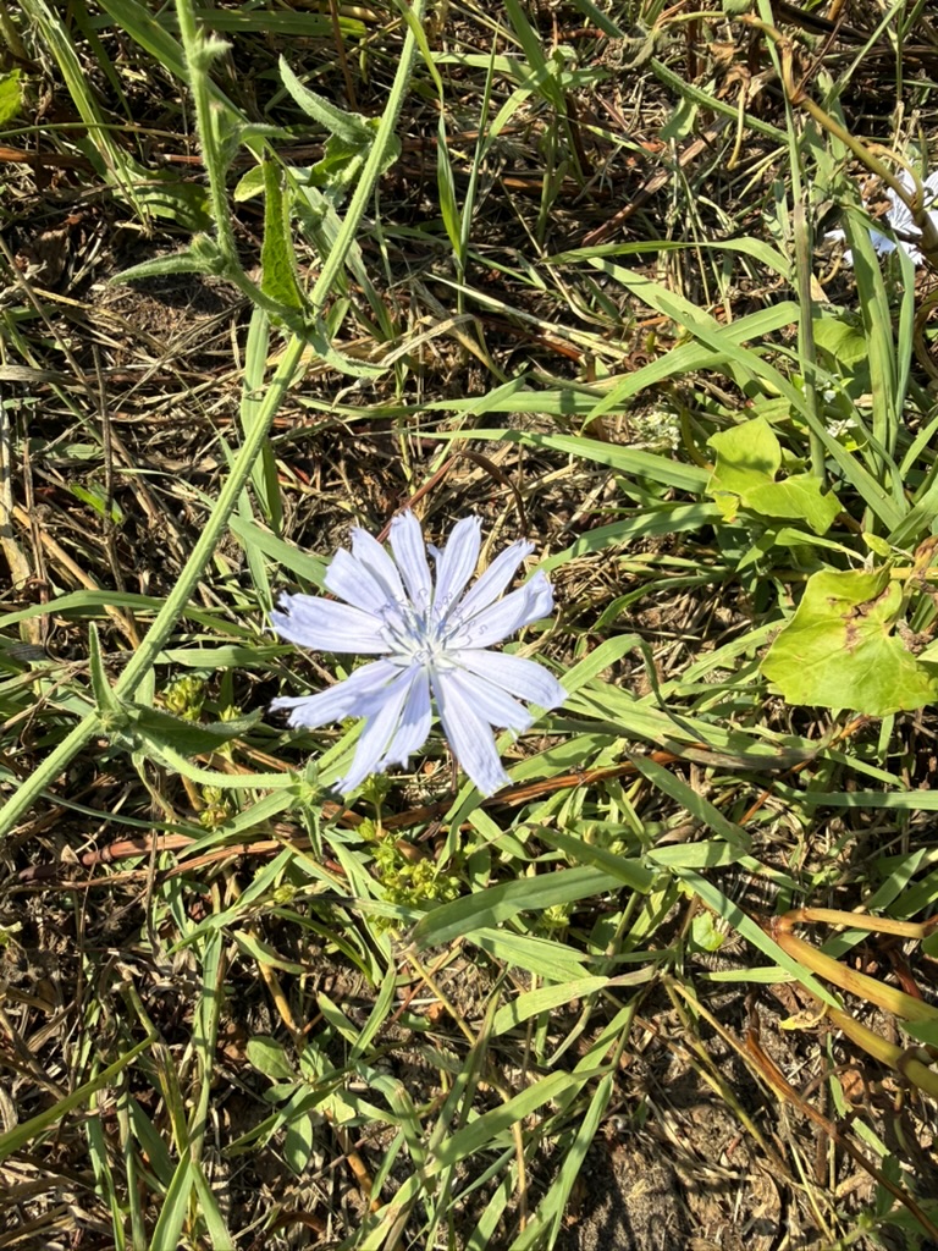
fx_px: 867
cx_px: 469
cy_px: 626
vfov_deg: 71.6
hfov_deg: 56.8
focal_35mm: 24
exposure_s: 1/1011
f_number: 2.2
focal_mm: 2.22
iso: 40
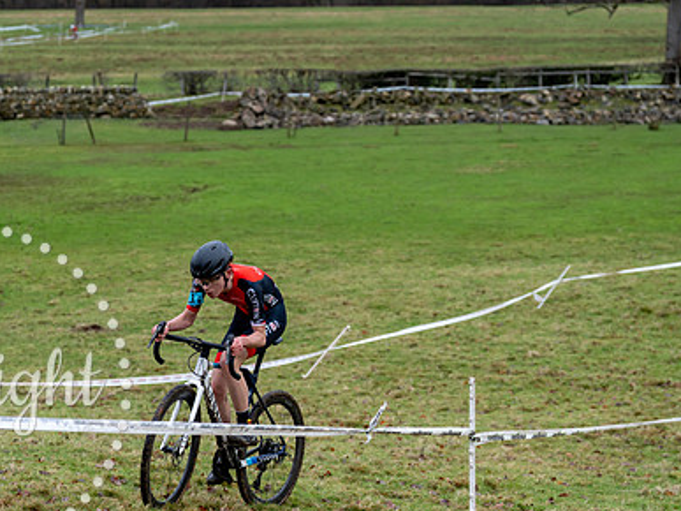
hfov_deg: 19.4
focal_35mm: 101
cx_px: 239
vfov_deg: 14.6
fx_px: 1986
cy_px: 297
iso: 800
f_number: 3.2
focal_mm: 70
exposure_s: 1/1000
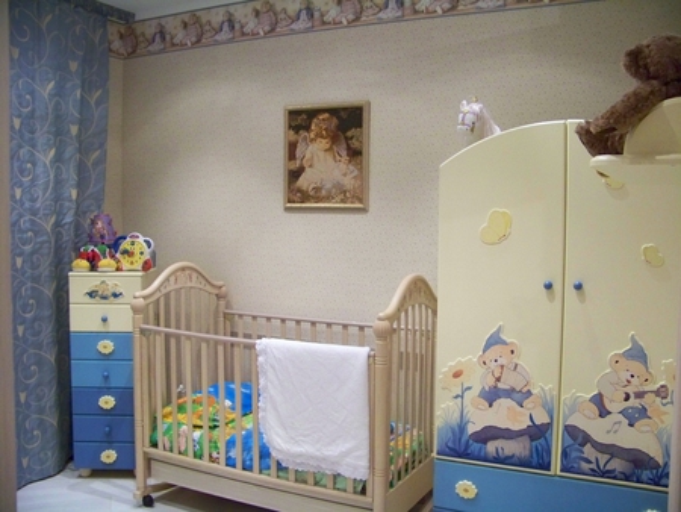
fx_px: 709
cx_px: 340
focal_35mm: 36
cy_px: 256
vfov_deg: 39.7
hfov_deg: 51.3
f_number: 2.8
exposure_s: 1/25
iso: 400
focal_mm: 5.85
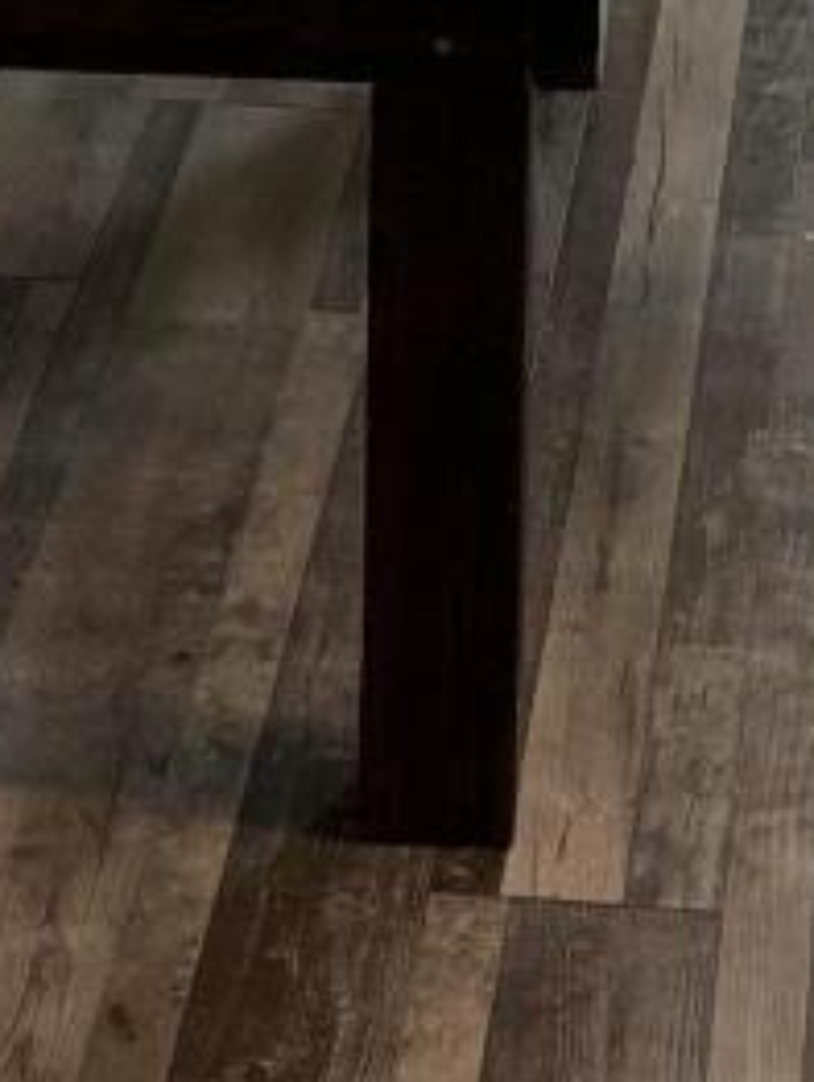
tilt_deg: -12.9
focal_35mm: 183
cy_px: -925
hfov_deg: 8.1
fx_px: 5728
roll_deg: -0.4
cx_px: 335
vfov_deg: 10.1
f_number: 1.78
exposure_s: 1/60
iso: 125
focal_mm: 6.76
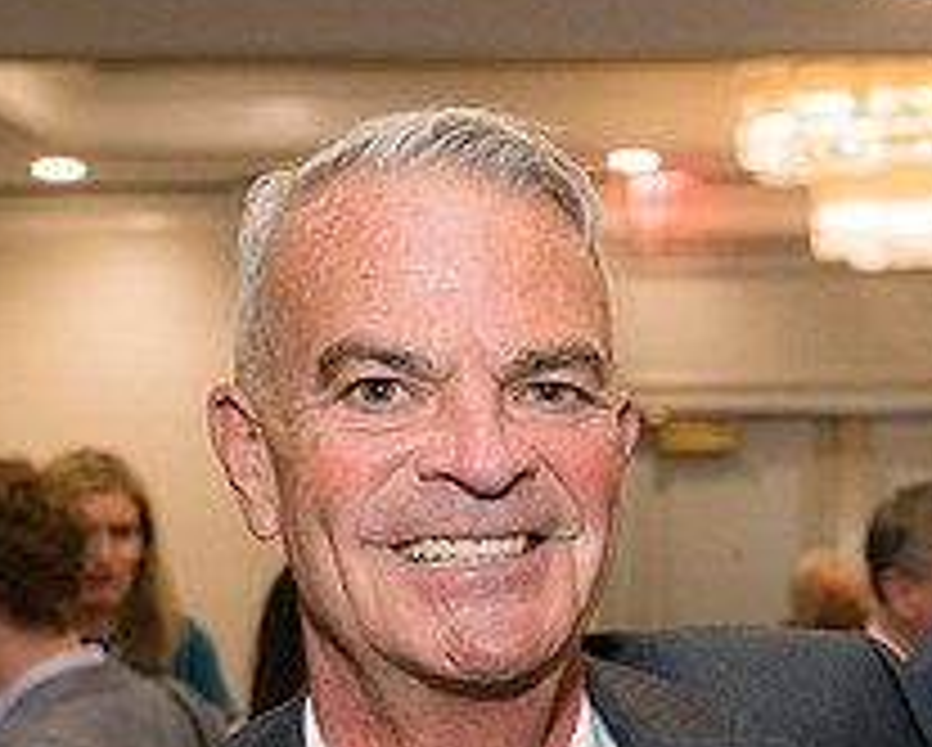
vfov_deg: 17.5
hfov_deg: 21.4
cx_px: 973
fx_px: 2355
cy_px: 808
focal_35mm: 85
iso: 800
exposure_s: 1/125
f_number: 4
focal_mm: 32.5
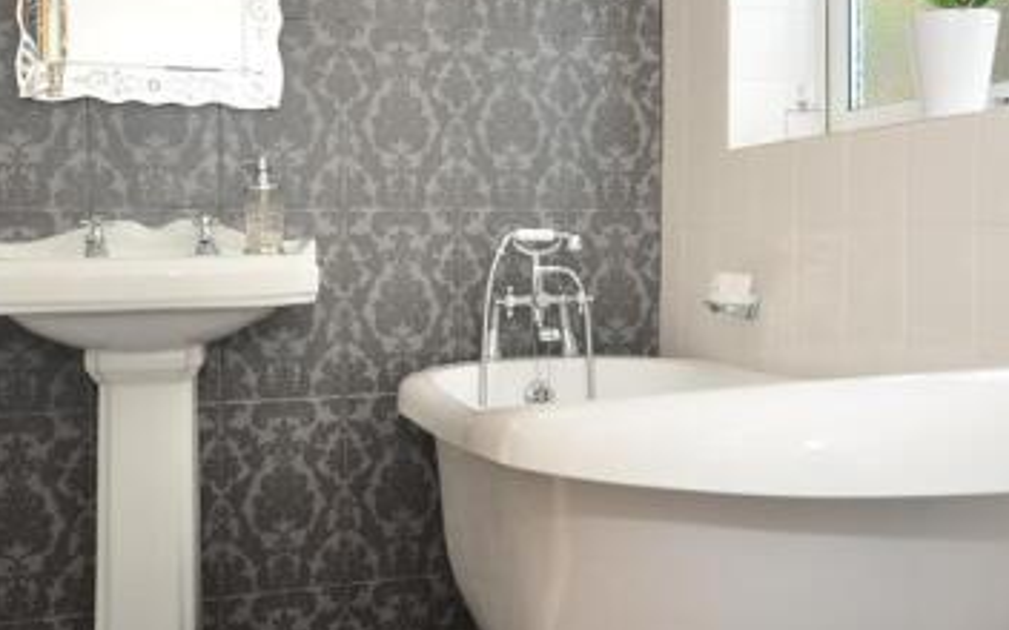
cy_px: 215
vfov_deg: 34.2
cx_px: 513
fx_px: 1016
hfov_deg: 52.8
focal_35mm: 37
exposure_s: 1/40
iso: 200
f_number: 5
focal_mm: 13
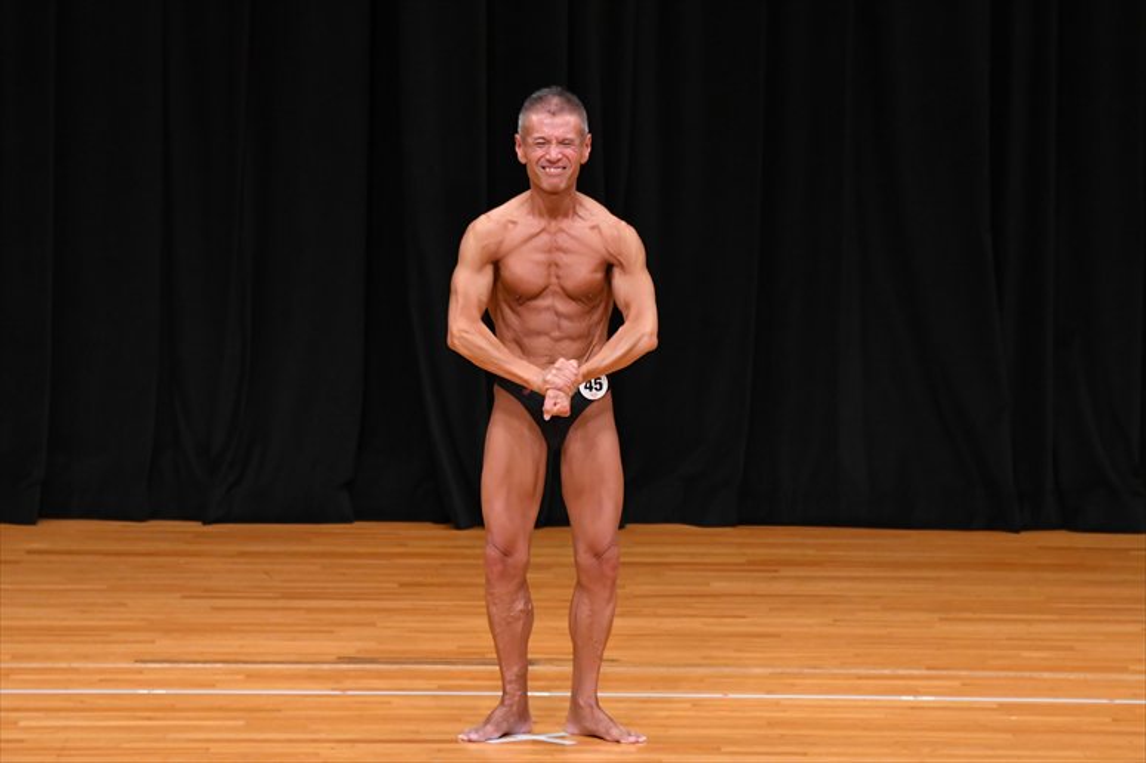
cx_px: 573
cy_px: 382
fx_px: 9068
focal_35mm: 285
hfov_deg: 7.2
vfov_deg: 4.8
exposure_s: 1/400
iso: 3200
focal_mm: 190
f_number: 5.6
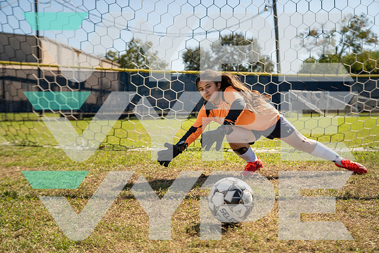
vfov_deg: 26.0
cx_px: 190
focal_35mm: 52
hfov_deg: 38.2
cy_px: 126
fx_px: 548
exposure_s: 1/1000
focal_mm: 52
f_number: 3.2
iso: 100
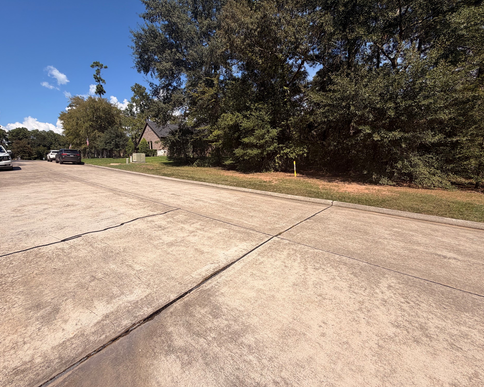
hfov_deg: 96.8
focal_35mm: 15
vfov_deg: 84.0
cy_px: 189
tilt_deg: -4.2
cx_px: 234
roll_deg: +2.8
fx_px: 215
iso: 20
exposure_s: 1/1167
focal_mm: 2.22
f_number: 2.2
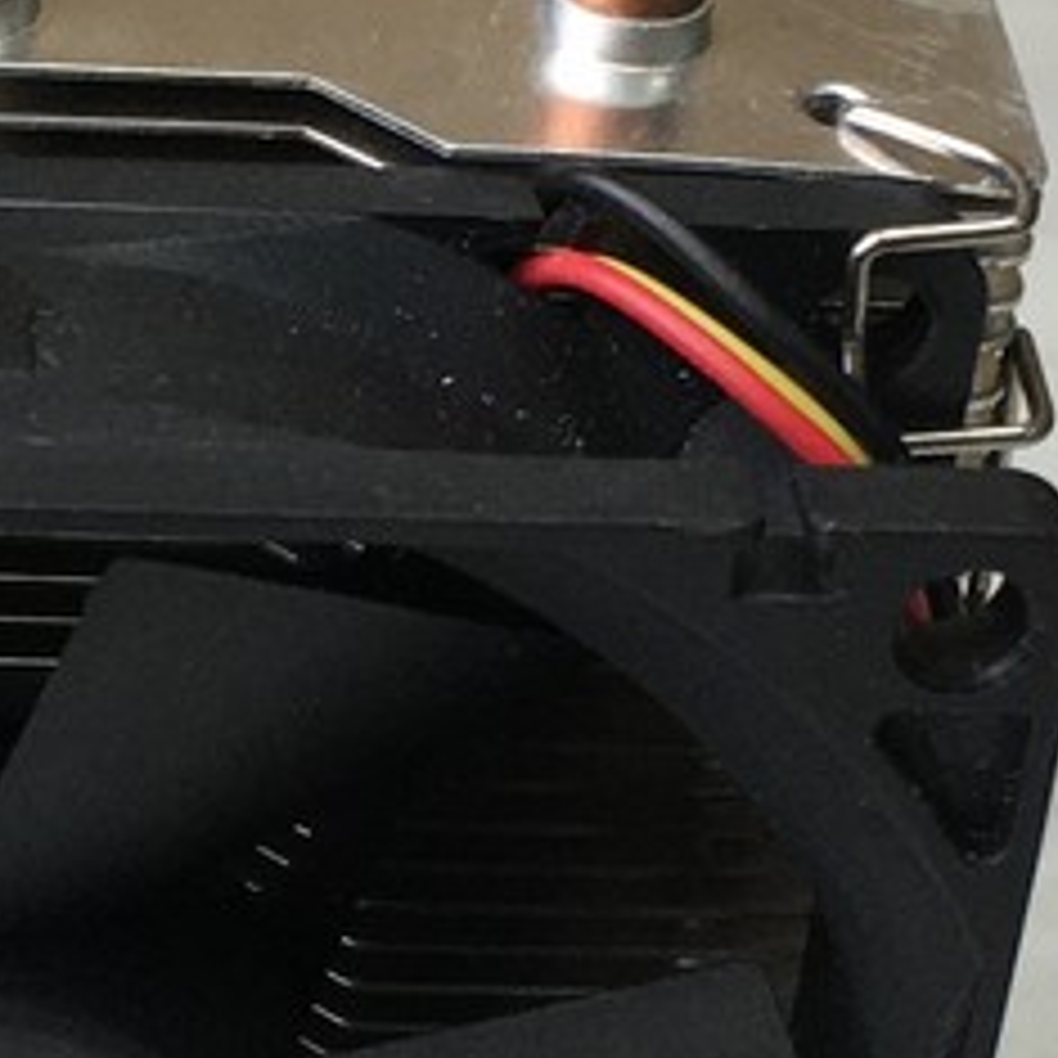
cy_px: 824
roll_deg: -1.9
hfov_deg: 11.0
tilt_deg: -29.9
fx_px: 5429
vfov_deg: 11.1
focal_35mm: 157
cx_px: 0
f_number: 2.2
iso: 40
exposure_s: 1/100
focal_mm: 4.15
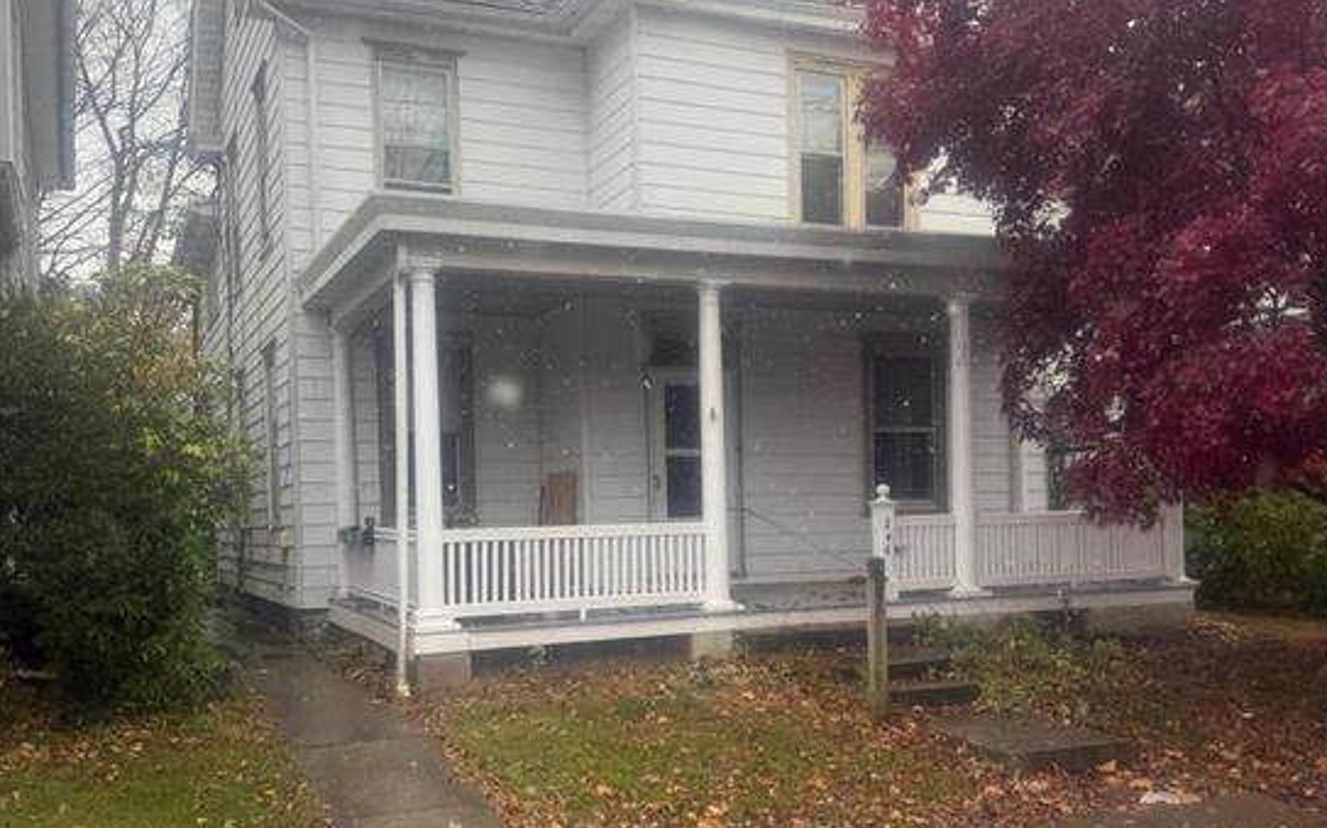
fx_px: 1302
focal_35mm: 36
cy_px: 525
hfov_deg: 54.0
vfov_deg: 35.1
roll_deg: +1.9
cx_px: 696
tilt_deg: -2.6
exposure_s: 1/501
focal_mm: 6.76
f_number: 1.78
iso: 100
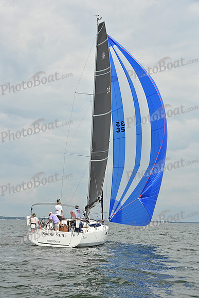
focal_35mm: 70
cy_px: 149
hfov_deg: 19.5
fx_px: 580
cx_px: 100
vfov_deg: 28.8
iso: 320
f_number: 10
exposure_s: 1/1250
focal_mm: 70
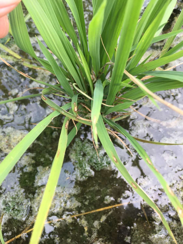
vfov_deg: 61.7
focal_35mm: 29
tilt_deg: -79.3
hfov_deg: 48.2
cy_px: 122
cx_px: 92
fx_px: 204
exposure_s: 1/120
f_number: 2.2
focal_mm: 4.15
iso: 25
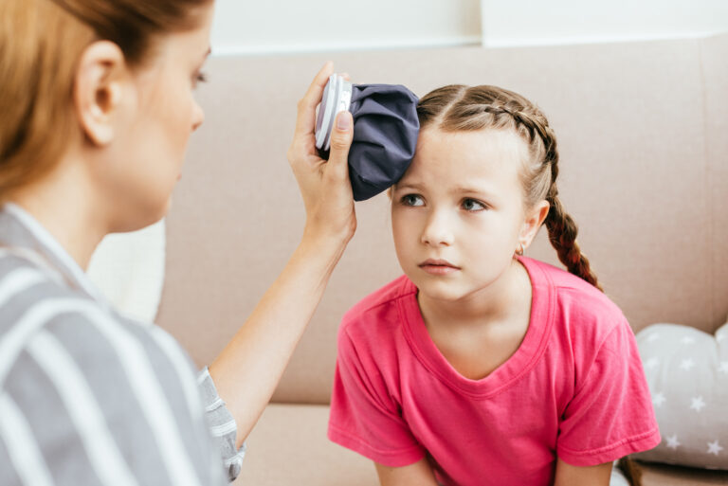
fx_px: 1012
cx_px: 364
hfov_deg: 39.6
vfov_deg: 27.0
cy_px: 243
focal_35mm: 50
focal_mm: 50
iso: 800
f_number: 3.5
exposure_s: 1/160
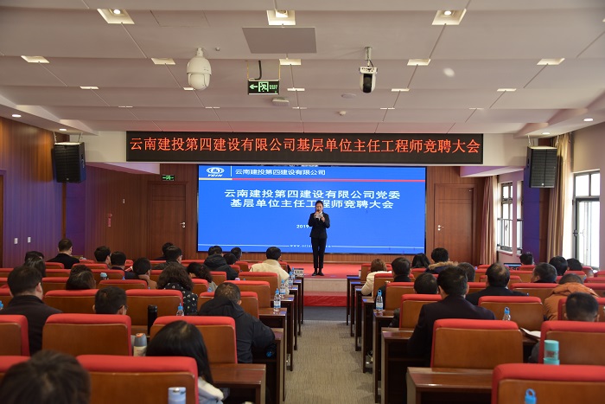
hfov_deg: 50.7
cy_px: 202
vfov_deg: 35.1
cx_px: 302
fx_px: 639
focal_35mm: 38
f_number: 4.5
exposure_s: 1/125
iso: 800
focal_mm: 38
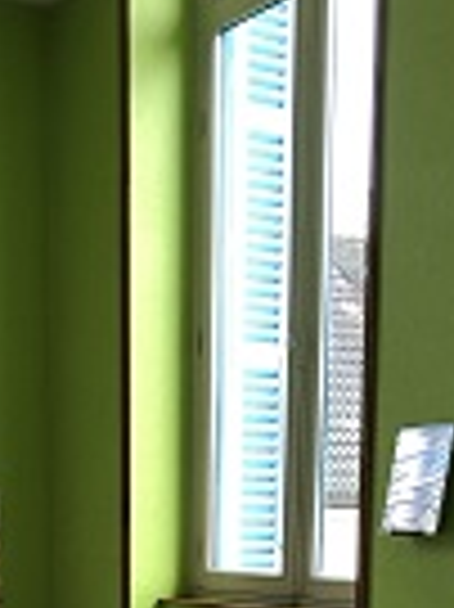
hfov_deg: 19.3
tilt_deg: -10.0
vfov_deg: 23.3
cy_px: 743
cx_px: 133
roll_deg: -0.5
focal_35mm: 76
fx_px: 1331
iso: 40
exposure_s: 1/30
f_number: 1.8
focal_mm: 4
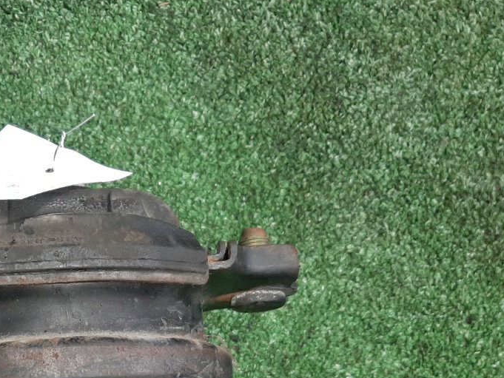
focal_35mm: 55
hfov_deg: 33.2
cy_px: 392
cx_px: 55
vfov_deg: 25.1
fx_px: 801
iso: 173
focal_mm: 3.93
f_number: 1.7
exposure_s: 1/50
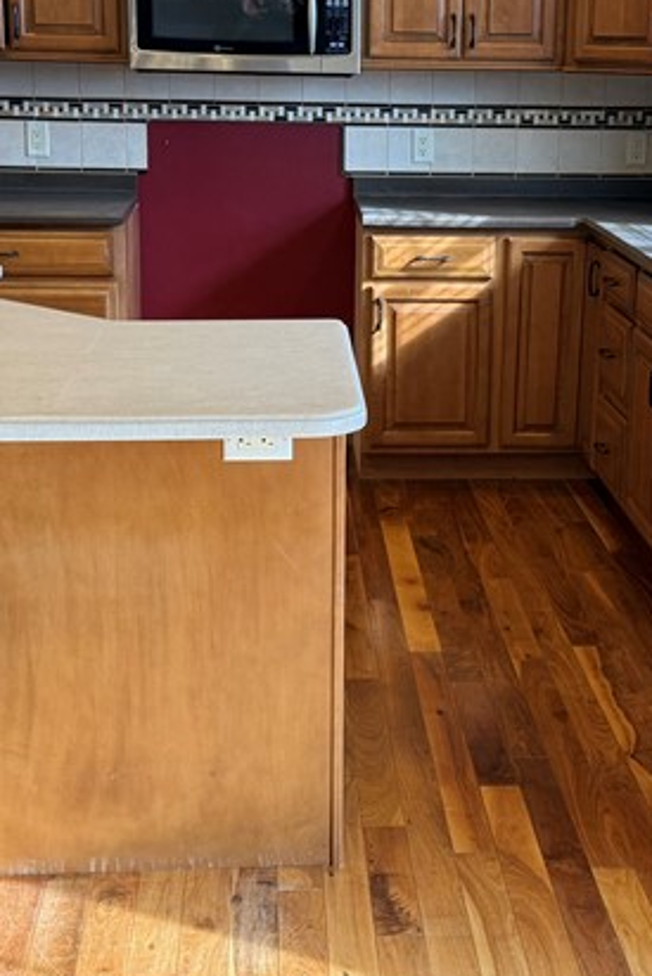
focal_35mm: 62
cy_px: 403
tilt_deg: -12.6
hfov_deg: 21.9
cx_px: 417
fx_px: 1683
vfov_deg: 32.3
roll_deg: -1.1
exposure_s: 1/120
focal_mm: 6.76
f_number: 1.78
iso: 200
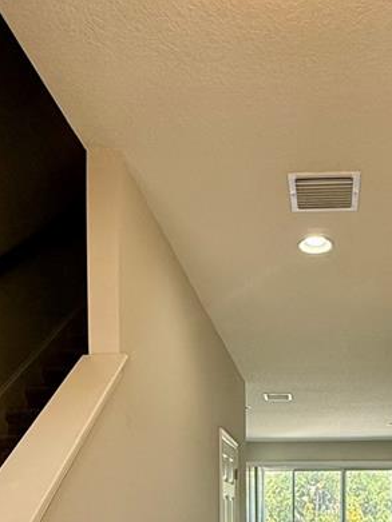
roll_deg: -0.5
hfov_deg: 32.9
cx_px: 300
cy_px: 543
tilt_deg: -1.3
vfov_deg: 38.1
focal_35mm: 43
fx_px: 650
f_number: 2.2
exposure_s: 1/104
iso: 64
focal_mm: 2.22
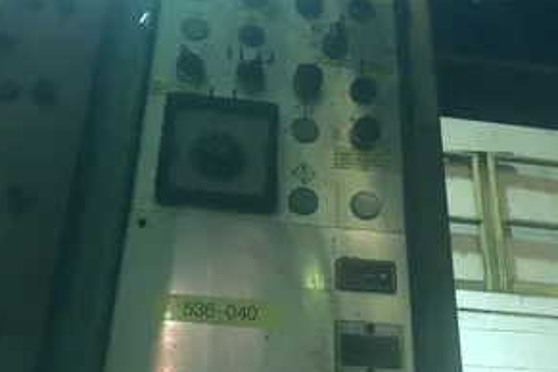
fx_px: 620
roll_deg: -3.3
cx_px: 280
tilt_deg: +27.3
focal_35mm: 40
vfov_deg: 33.3
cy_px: 228
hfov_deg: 48.5
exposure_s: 1/5
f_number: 1.8
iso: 100
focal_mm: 4
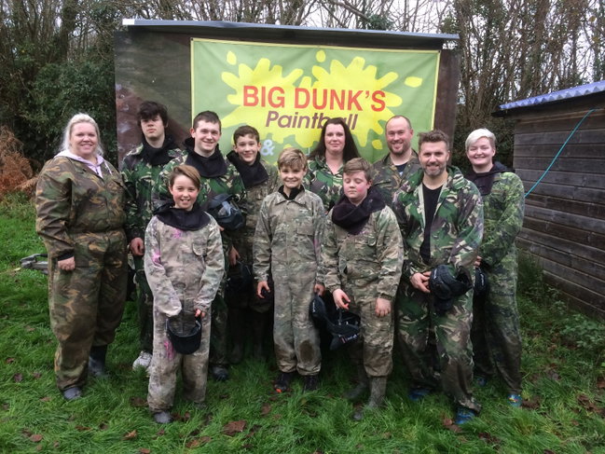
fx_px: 507
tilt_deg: -7.8
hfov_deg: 61.7
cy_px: 227
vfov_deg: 48.2
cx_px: 302
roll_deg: +0.4
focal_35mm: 29
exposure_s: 1/33
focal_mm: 4.15
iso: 50
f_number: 2.2
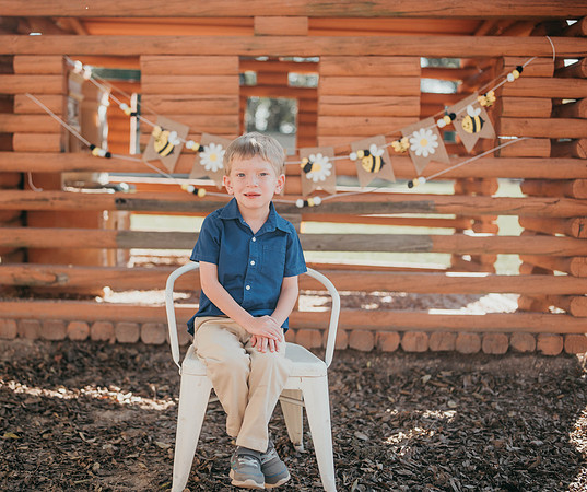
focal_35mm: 43
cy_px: 241
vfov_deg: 35.6
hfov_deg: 41.5
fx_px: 767
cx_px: 214
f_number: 1.6
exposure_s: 1/1600
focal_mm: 35
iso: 64
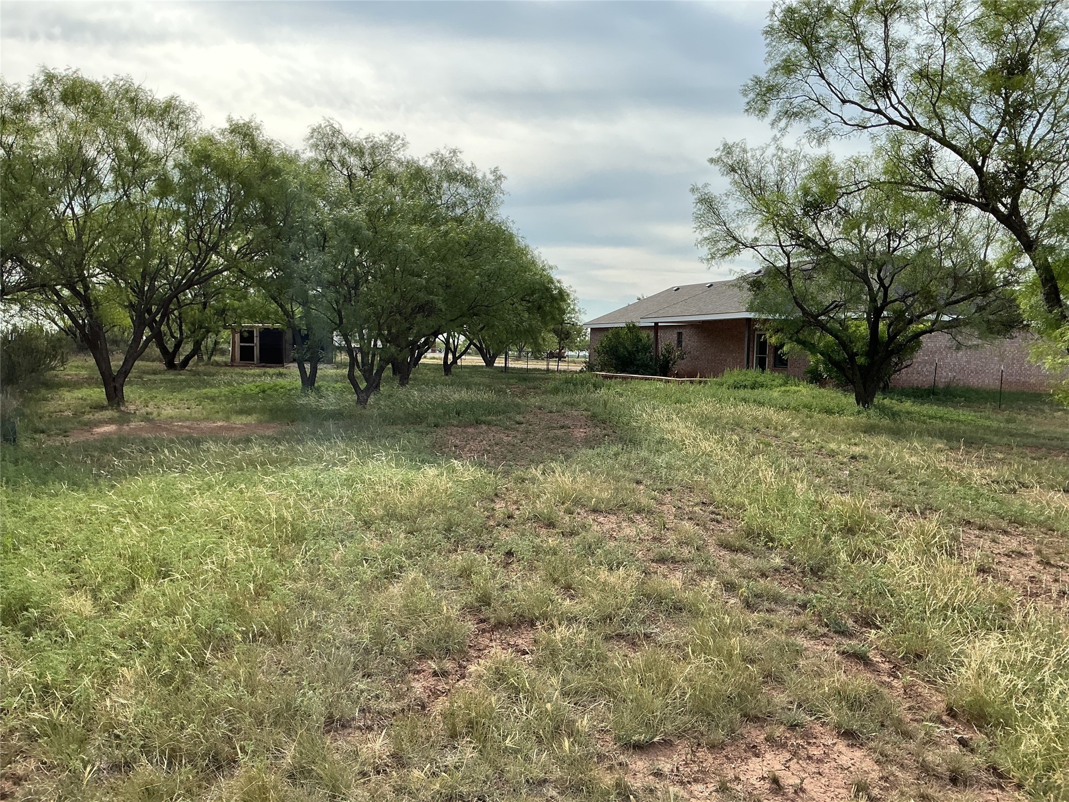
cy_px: 401
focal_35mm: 29
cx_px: 534
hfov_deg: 61.7
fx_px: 896
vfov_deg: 48.2
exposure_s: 1/978
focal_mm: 3
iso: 25
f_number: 1.8
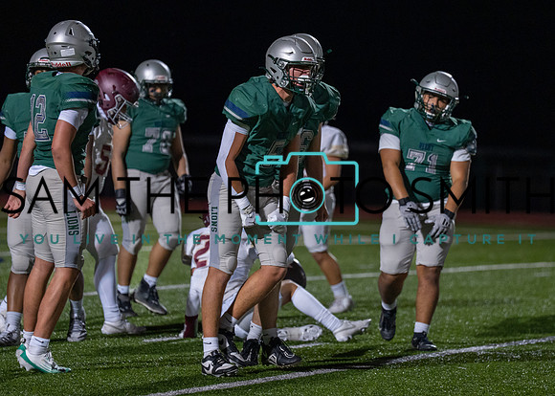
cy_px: 168
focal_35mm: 223
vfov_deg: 6.4
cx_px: 284
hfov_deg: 9.0
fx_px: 3515
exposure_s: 1/1000
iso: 2500
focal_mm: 170
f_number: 2.8
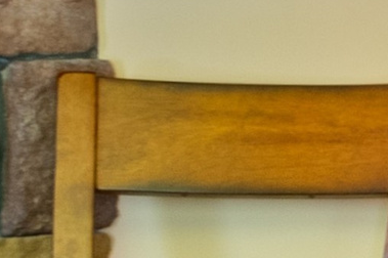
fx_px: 1938
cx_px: 973
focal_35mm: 180
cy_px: 72
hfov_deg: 9.9
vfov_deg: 7.6
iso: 250
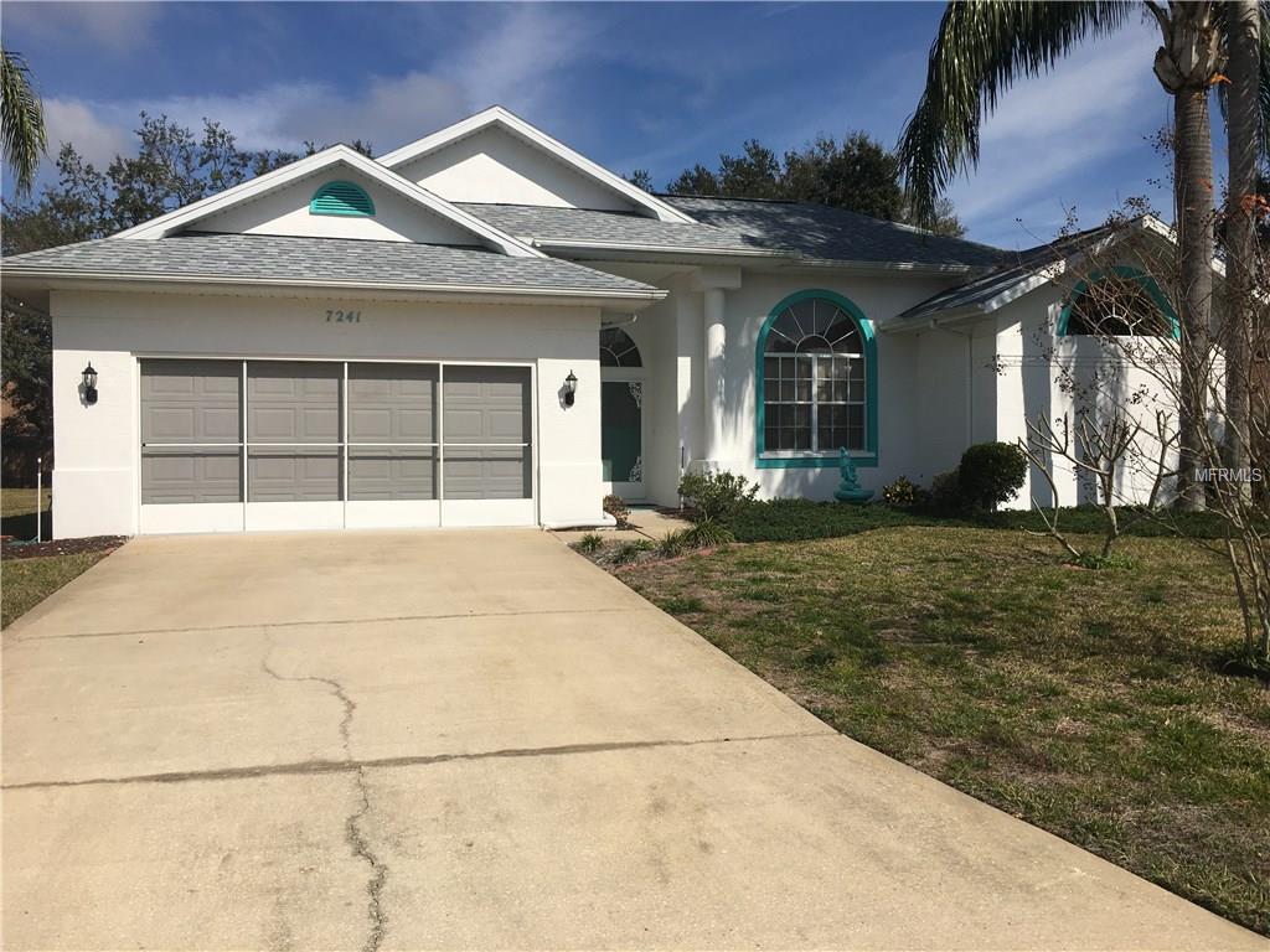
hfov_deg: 61.7
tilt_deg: -0.7
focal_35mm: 29
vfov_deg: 48.2
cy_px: 476
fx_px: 1064
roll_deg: +0.5
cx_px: 635
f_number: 2.2
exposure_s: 1/3663
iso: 25
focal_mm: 4.15
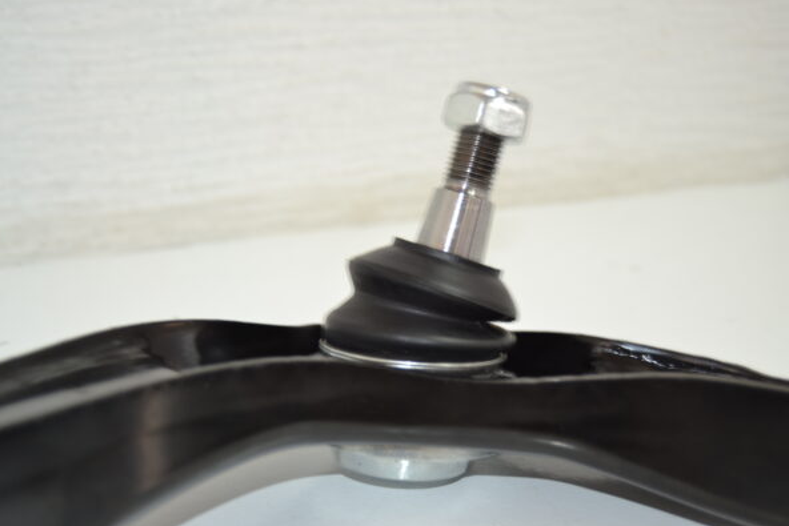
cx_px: 389
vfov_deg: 25.5
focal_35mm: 53
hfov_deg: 37.5
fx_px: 1162
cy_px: 260
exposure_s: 1/10
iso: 200
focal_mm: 34
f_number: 4.5
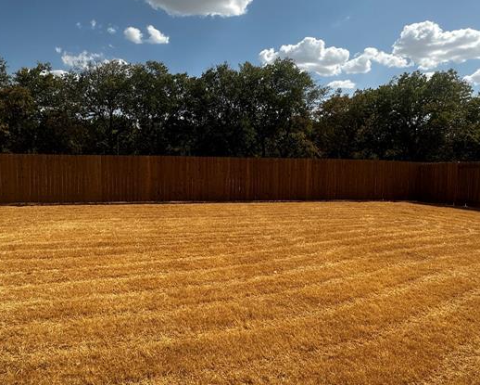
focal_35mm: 27
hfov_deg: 64.0
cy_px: 178
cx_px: 246
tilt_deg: -3.8
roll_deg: -1.8
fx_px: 384
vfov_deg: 53.2
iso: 50
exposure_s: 1/2882
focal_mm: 2.22
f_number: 2.2
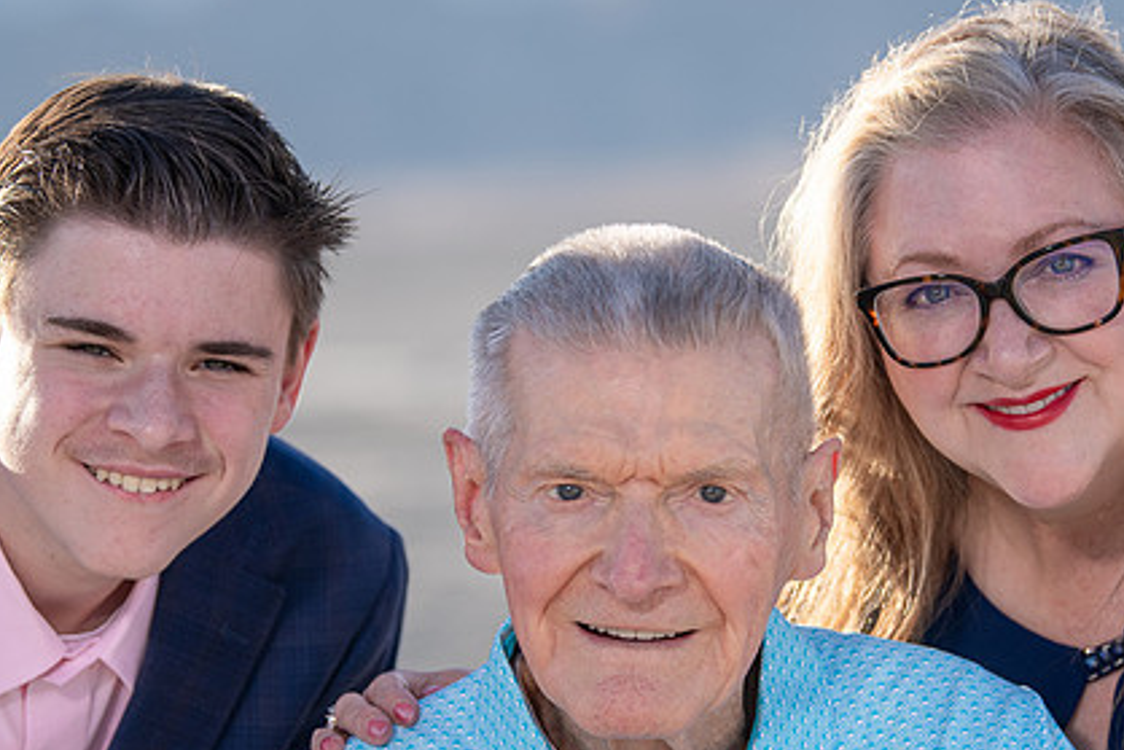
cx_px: 687
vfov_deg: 6.6
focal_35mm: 209
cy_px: 510
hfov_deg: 9.8
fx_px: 6527
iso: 200
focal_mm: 102
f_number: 2.8
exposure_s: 1/1600
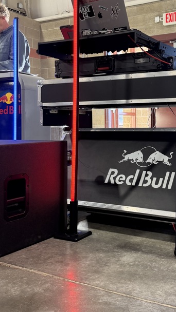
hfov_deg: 26.9
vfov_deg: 46.9
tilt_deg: +0.4
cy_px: 117
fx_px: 357
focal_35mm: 43
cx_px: 152
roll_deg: +0.5
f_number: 1.78
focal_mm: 6.76
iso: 200
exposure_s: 1/60
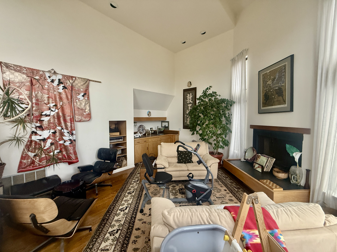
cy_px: 126
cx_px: 168
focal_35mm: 14
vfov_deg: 85.7
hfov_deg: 102.1
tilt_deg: -2.3
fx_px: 136
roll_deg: +0.0
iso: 320
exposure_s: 1/99
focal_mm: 2.22
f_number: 2.2
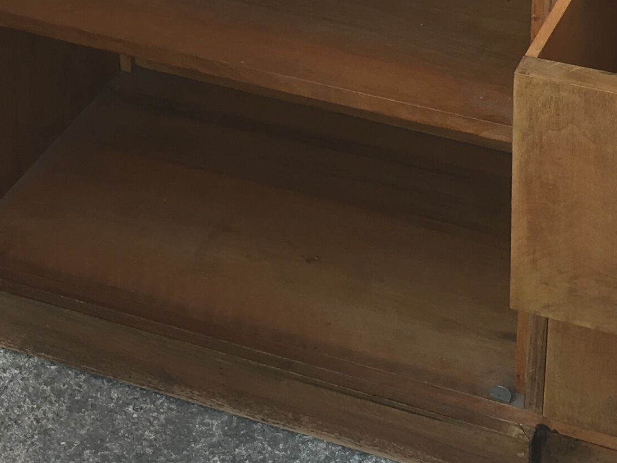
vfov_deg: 13.7
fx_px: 1889
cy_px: -17
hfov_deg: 18.5
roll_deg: +0.0
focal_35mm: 106
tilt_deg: -31.3
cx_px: 321
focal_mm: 4.15
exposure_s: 1/118
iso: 25
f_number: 2.2
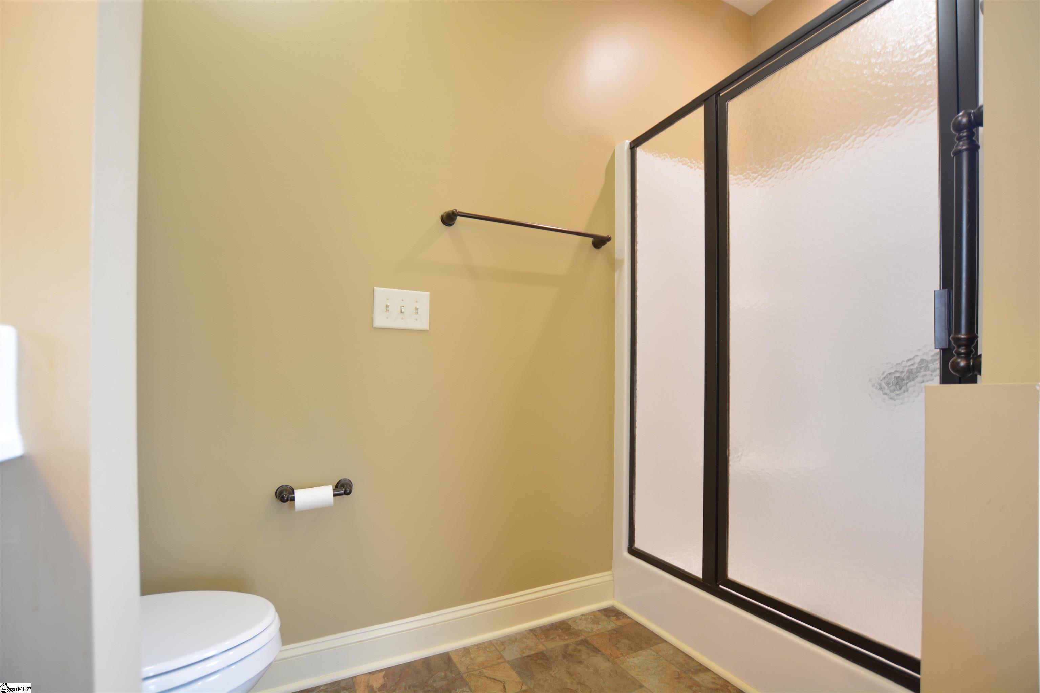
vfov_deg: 77.3
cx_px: 520
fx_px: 433
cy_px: 346
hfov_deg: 100.4
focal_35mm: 15
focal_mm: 10
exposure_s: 1/6
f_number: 3.5
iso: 100
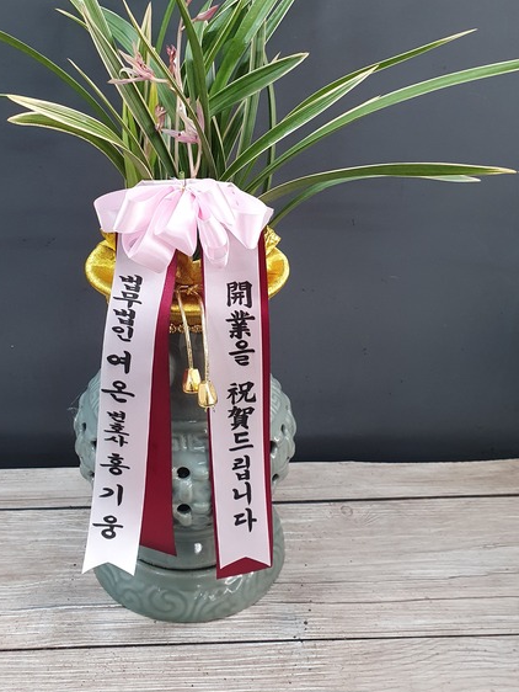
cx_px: 180
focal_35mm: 37
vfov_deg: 49.0
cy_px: 215
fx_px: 739
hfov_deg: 38.3
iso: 250
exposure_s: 1/40
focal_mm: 4.32
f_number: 2.4
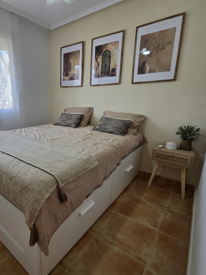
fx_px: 143
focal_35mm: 18
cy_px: 140
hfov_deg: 68.1
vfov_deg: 87.7
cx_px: 58
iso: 64
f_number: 2.2
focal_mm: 2.2
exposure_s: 1/100
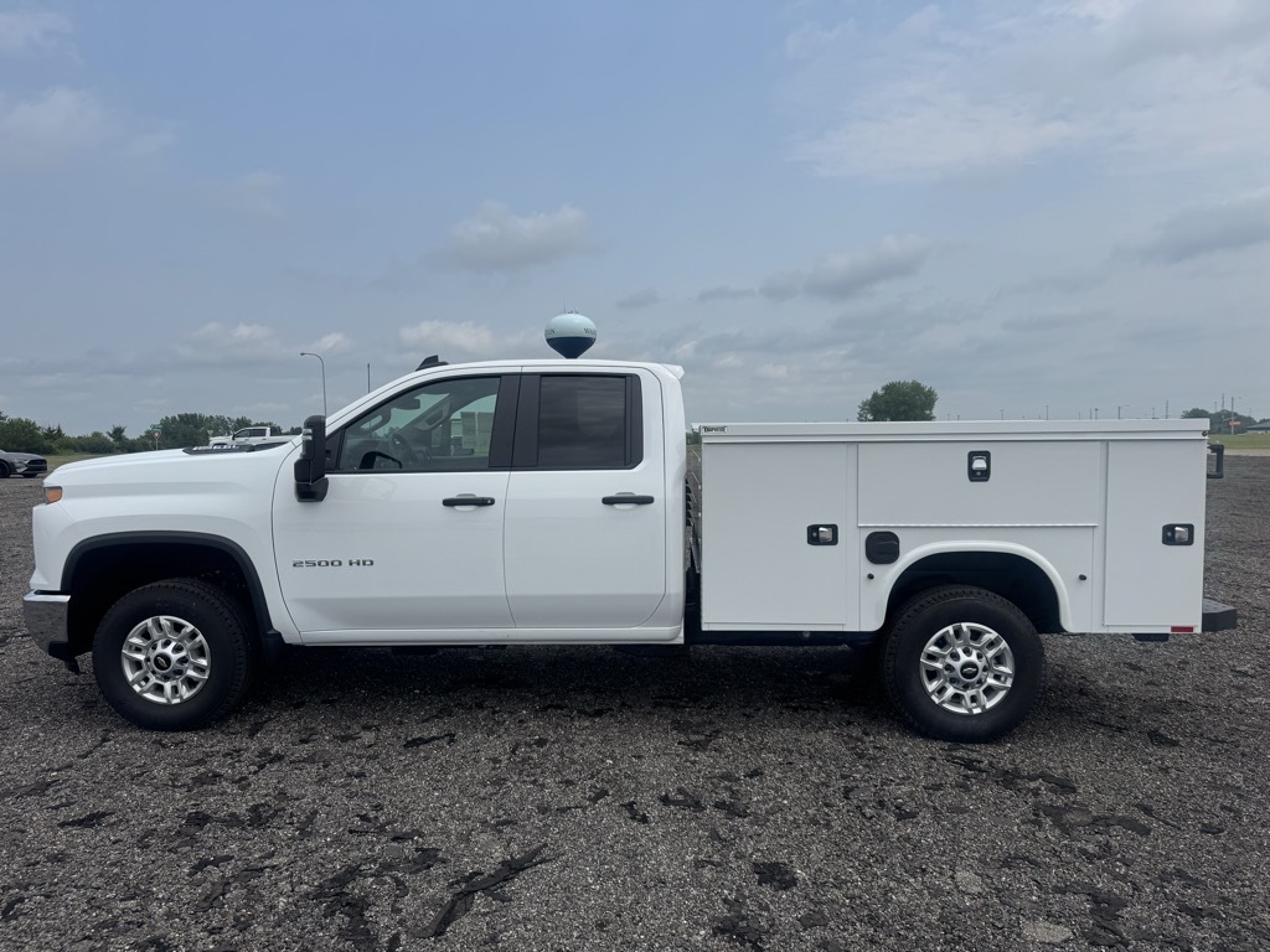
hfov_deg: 71.6
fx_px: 881
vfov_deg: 56.8
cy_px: 476
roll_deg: +0.5
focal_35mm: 24
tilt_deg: -2.2
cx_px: 635
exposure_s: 1/7937
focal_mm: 6.76
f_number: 1.78
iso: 80
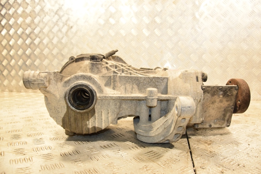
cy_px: 87
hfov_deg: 67.4
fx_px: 196
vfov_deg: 47.9
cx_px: 130
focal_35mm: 27
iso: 800
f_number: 5
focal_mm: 18
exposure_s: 1/160
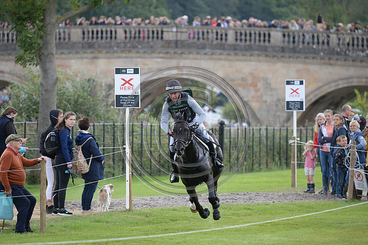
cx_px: 184
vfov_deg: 4.0
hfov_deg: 6.1
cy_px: 122
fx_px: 3473
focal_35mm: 340
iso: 800
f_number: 5.6
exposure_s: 1/640
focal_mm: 340
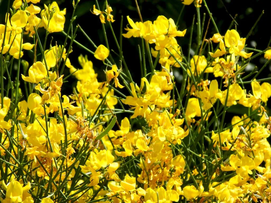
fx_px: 2349
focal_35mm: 300
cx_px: 136
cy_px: 102
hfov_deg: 6.6
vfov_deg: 5.0
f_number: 5.6
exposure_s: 1/636
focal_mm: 54
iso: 160
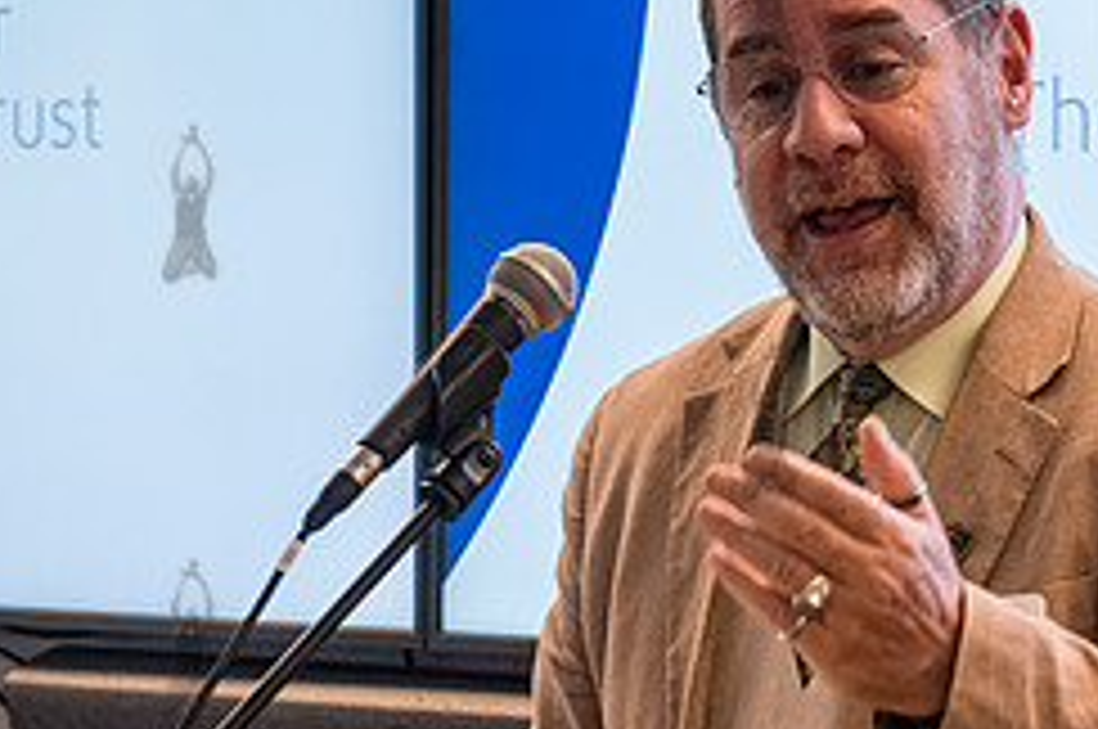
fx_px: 7219
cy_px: 418
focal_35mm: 237
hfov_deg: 8.7
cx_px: 765
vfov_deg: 5.8
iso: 5000
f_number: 5.6
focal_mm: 98
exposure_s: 1/250
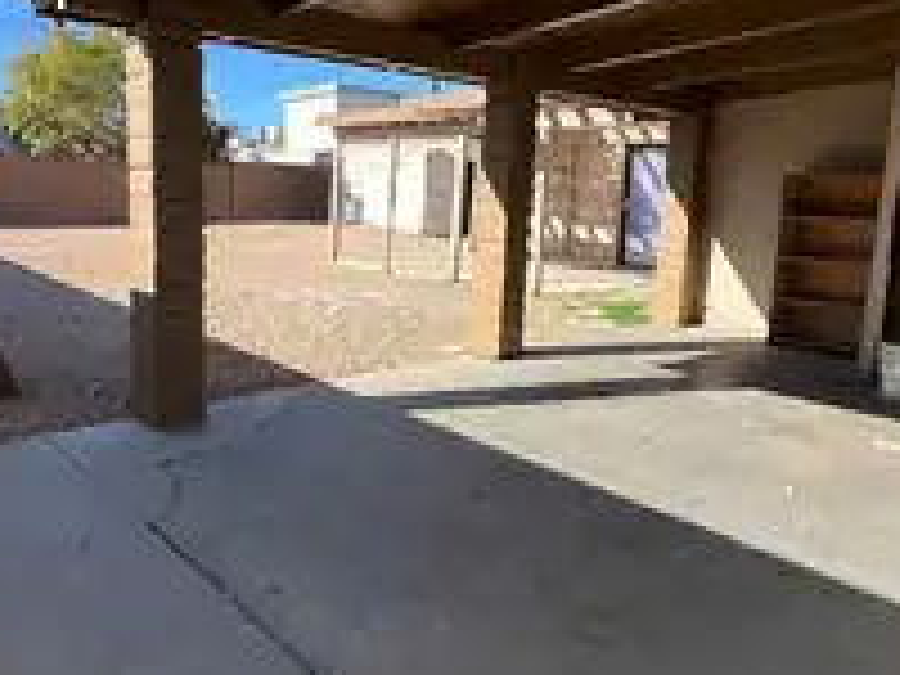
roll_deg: -1.6
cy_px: 297
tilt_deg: -8.4
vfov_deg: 52.9
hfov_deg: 66.4
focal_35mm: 26
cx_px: 346
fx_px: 676
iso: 32
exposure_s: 1/1206
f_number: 1.8
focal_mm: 1.57
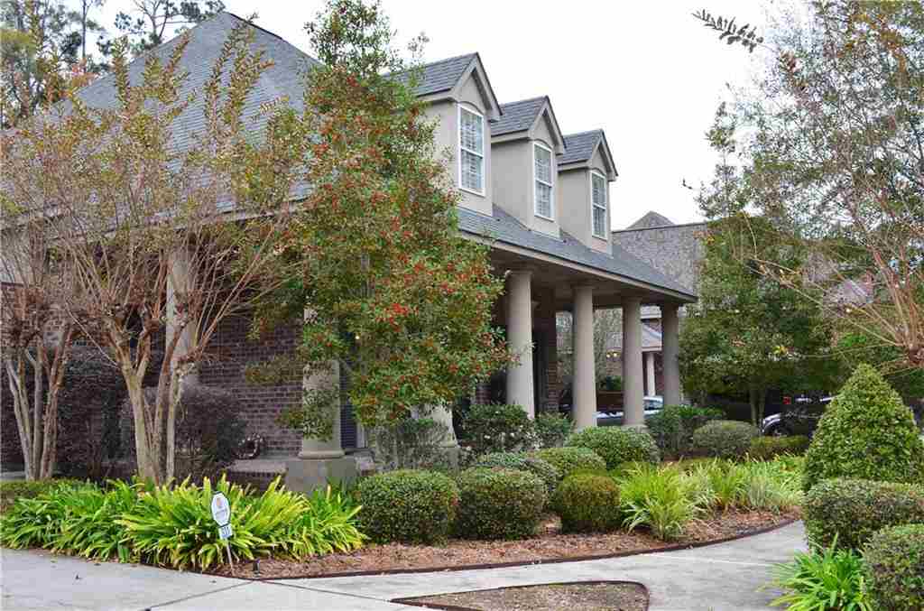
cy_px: 306
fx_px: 922
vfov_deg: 36.7
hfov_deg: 53.3
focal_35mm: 36
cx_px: 462
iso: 400
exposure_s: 1/160
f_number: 9
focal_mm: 24
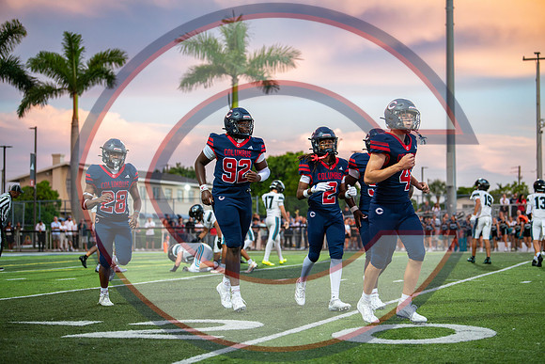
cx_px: 272
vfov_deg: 16.7
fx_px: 1242
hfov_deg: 24.8
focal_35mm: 82
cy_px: 182
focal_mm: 82
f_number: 2.8
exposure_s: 1/1000
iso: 3200
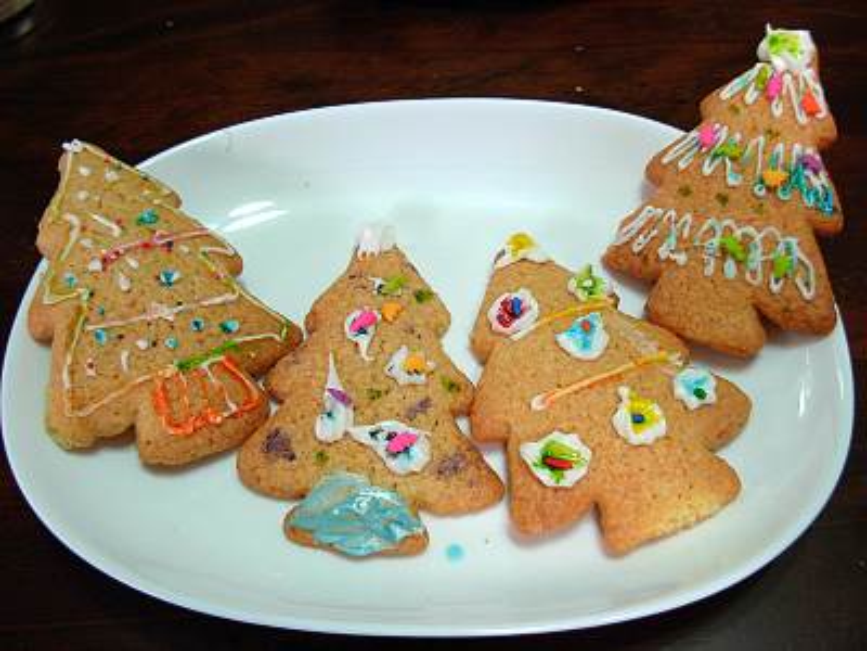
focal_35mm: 38
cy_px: 326
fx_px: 952
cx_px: 434
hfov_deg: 49.0
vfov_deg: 37.7
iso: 79
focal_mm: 6.3
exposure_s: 1/13.4
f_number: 2.9
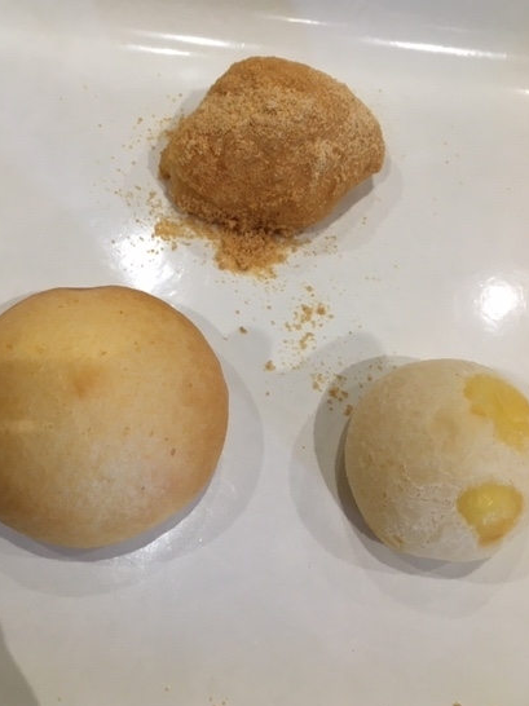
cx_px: 224
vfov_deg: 53.9
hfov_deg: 41.6
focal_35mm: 34
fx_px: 693
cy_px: 321
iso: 32
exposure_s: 1/30
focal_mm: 4.15
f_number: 2.2
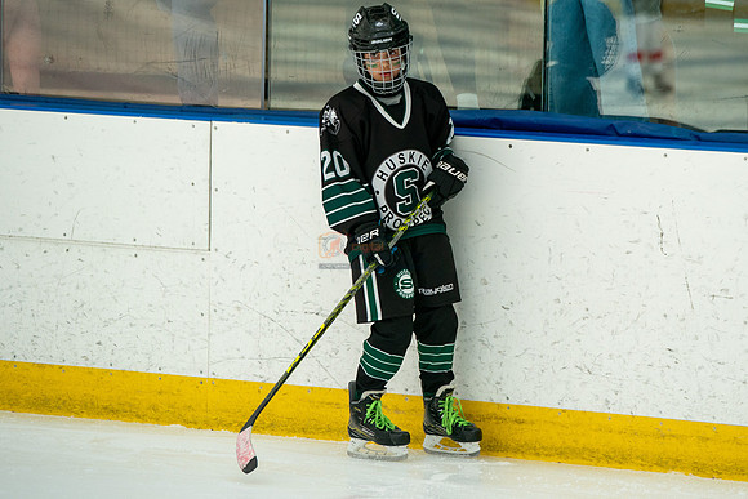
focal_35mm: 293
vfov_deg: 4.7
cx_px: 468
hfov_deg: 7.0
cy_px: 187
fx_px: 6090
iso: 1600
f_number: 3.5
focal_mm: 234
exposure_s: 1/2500
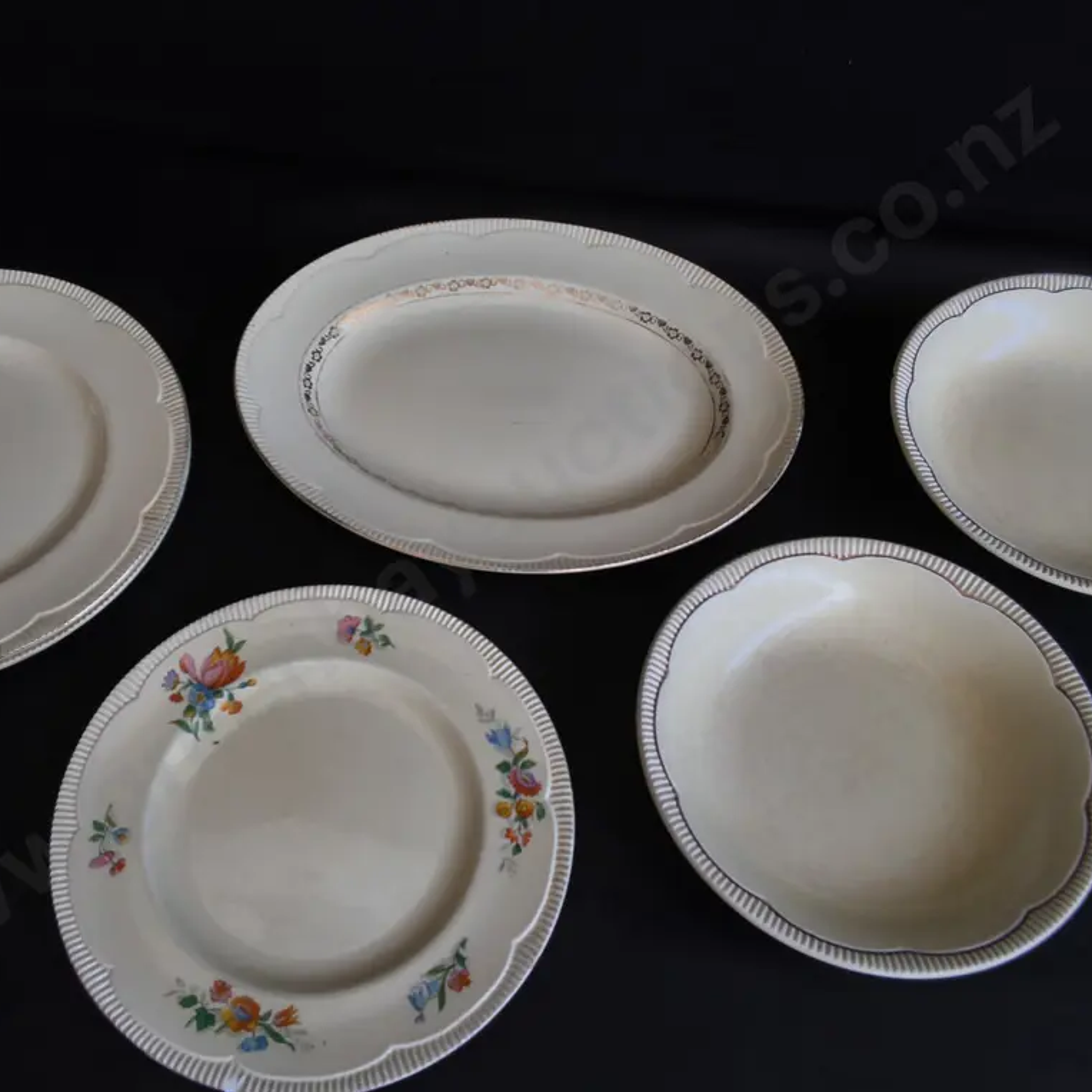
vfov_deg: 51.1
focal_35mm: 32
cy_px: 546
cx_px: 459
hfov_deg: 50.9
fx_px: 1142
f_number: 2
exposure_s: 1/167
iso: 32
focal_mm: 2.87
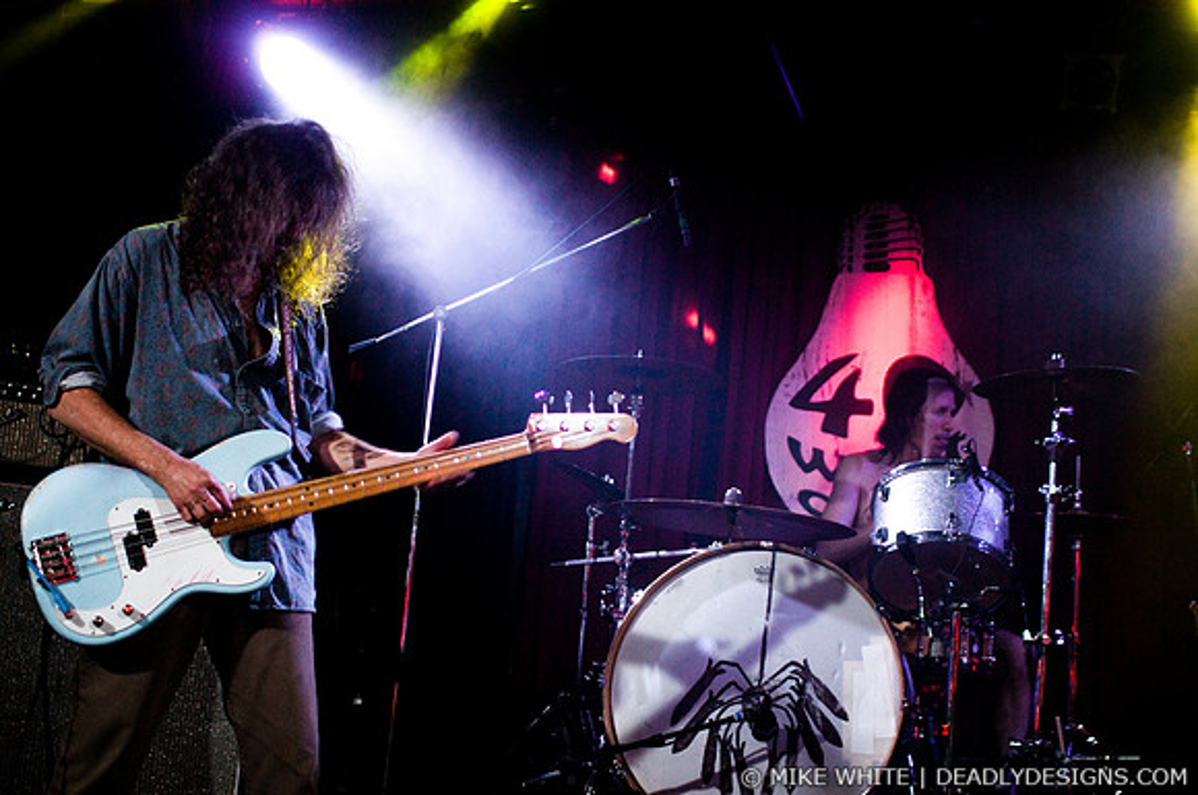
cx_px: 599
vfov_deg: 29.8
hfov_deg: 43.7
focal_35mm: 45
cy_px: 398
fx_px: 1495
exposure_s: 1/40
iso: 1000
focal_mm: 30
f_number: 1.8
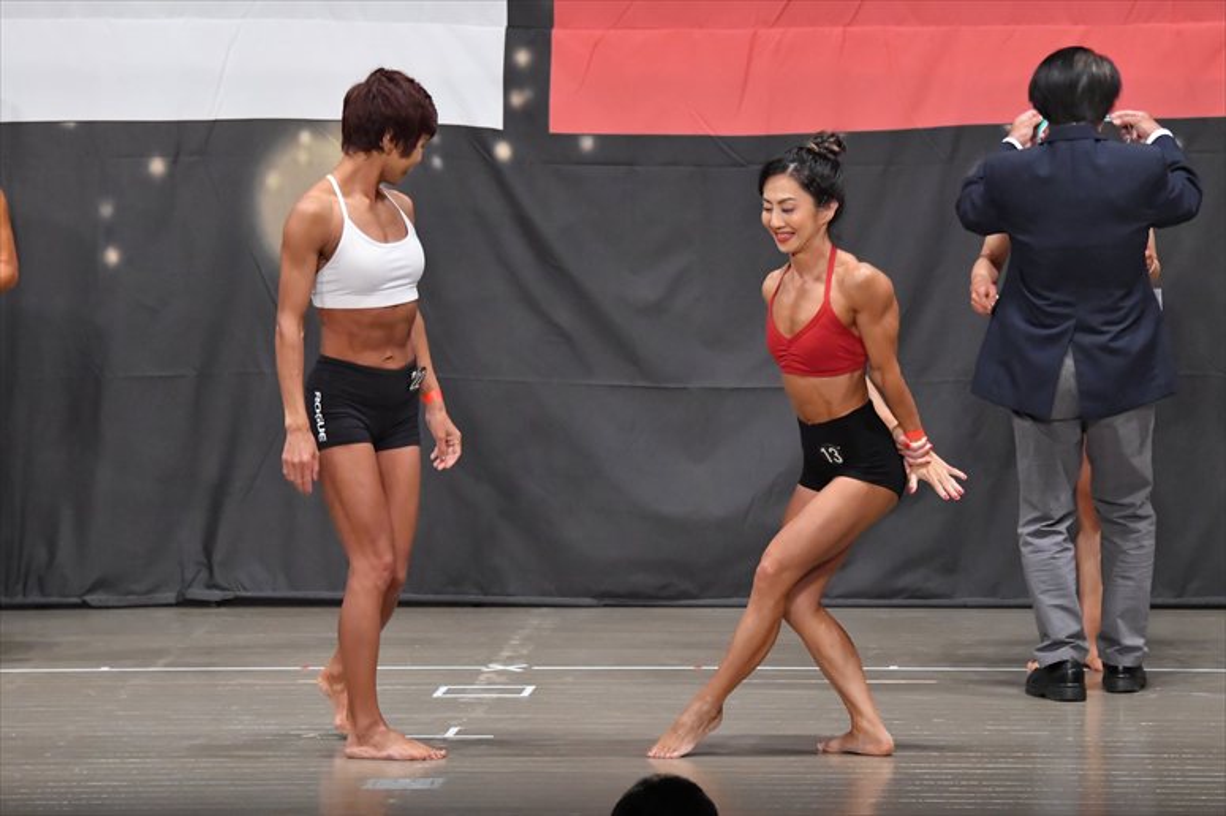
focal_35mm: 217
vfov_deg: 6.3
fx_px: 7387
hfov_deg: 9.5
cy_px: 408
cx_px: 613
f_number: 5.6
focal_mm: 145
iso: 6400
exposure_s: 1/400
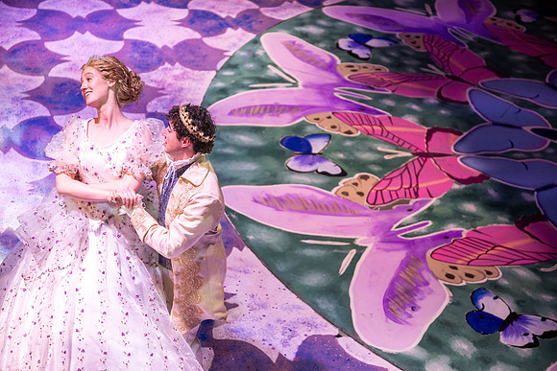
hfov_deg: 28.8
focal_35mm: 70
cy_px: 186
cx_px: 278
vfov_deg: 19.5
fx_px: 1083
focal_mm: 70
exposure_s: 1/1000
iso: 1000
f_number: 2.8
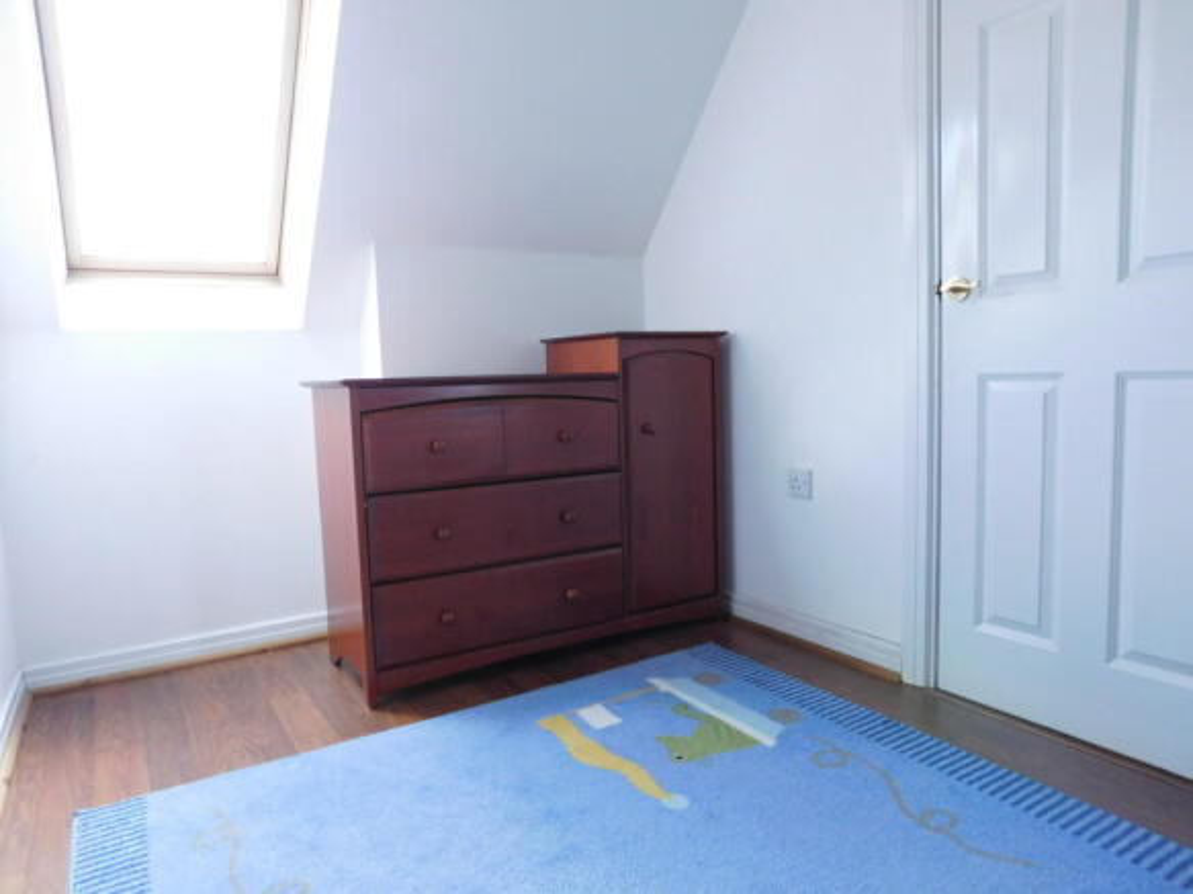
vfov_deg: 58.9
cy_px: 447
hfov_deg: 73.9
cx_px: 596
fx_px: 793
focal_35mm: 23
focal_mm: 4
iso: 400
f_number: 3
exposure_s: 1/100
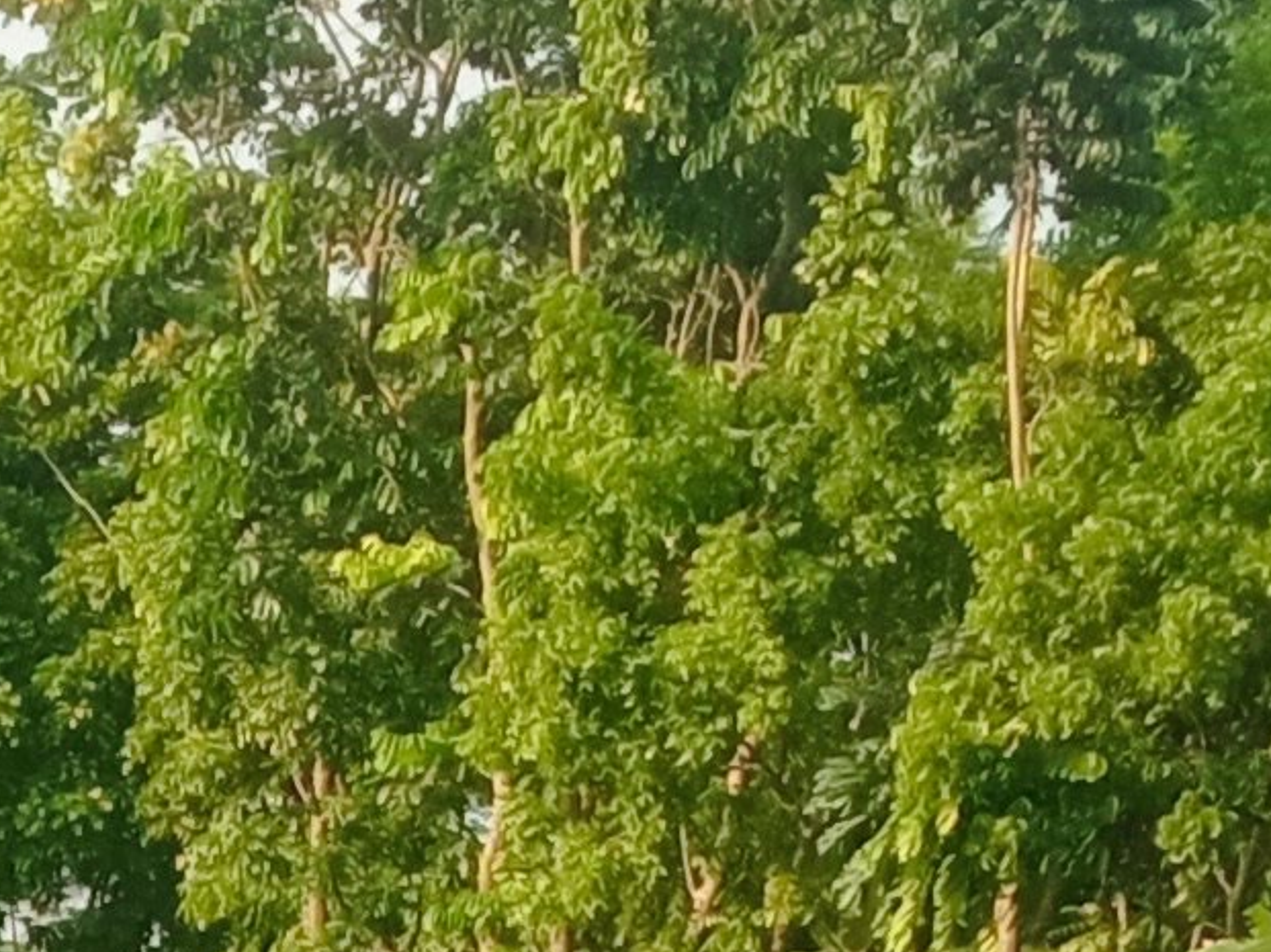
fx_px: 6642
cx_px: -950
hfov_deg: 10.3
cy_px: 2207
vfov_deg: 7.7
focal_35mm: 181
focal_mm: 3.79
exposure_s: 1/344
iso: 111
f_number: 2.2
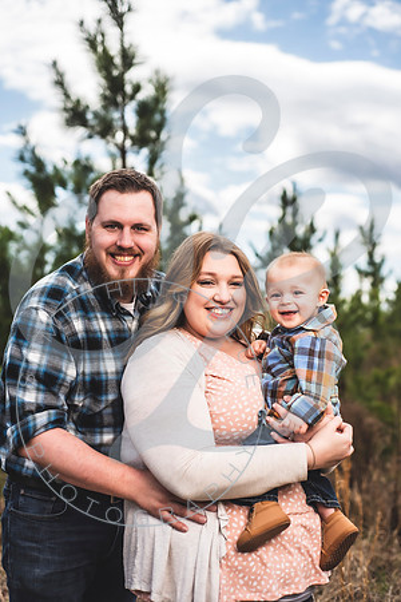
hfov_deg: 27.0
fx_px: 835
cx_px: 200
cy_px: 301
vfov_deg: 39.6
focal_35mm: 50
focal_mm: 50
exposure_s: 1/2000
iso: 100
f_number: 2.8
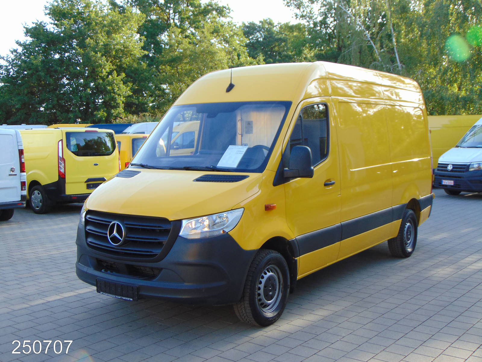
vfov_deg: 34.3
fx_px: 585
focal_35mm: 42
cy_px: 181
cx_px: 241
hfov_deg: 44.8
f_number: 3.3
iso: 80
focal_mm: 7.6
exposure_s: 1/160
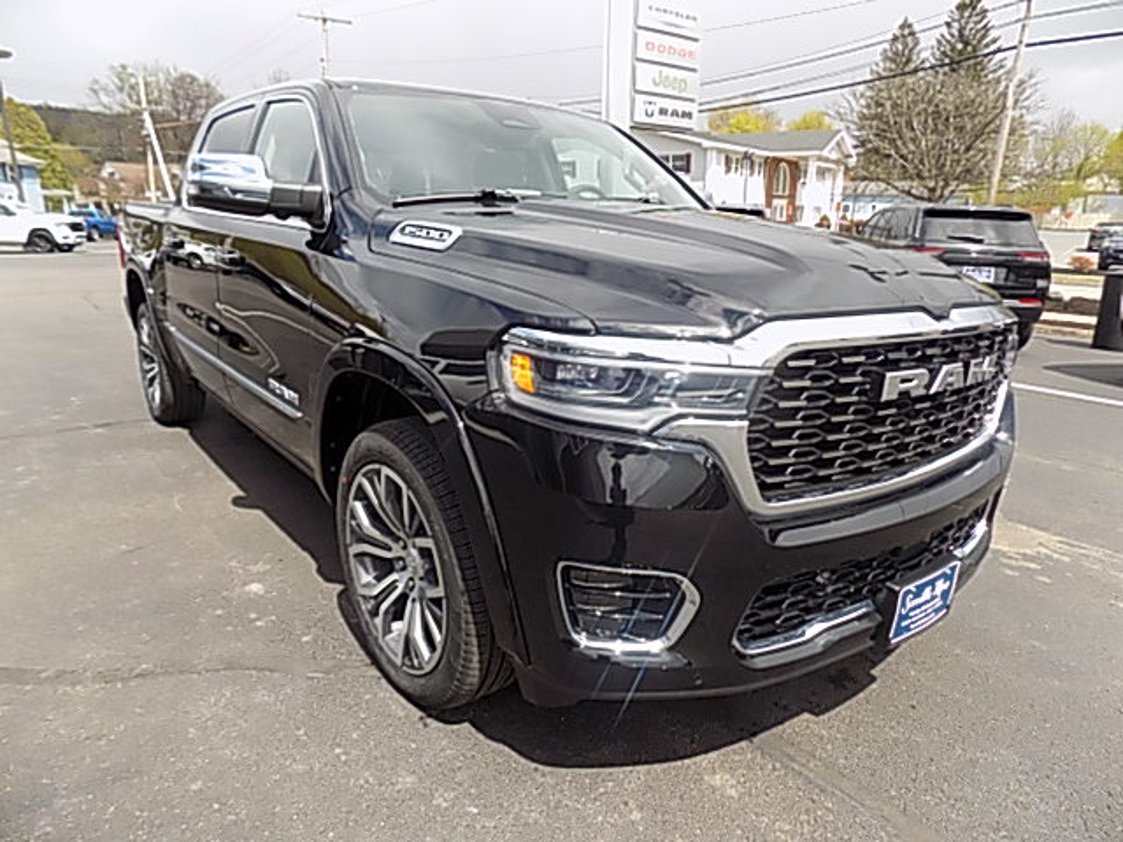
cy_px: 421
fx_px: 746
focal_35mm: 23
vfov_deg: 58.9
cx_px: 562
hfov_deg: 73.9
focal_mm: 4
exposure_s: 1/640
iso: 80
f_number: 3.1
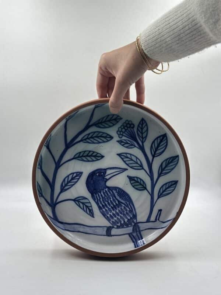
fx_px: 409
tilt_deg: -11.2
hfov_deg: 30.3
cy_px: 148
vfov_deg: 39.7
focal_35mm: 48
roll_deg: -2.2
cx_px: 110
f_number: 1.78
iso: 64
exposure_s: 1/197
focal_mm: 6.86
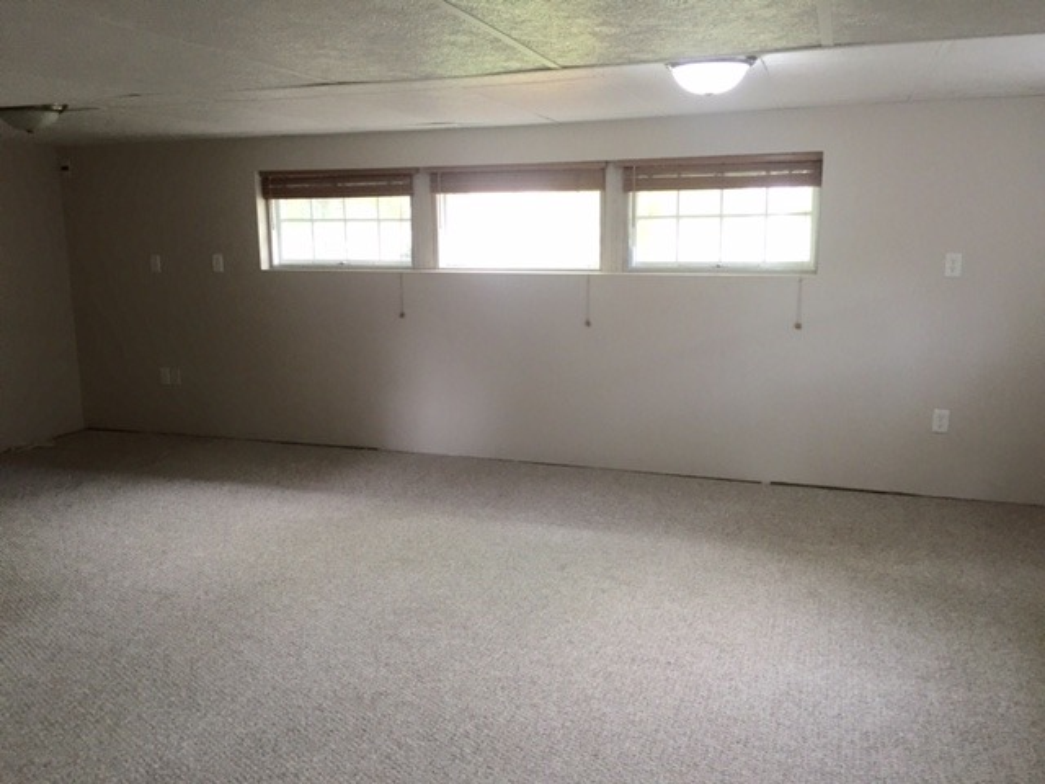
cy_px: 392
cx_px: 522
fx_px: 875
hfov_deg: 61.7
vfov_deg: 48.2
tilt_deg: -9.5
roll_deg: +1.7
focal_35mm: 29
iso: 125
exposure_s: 1/30
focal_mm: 4.15
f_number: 2.2
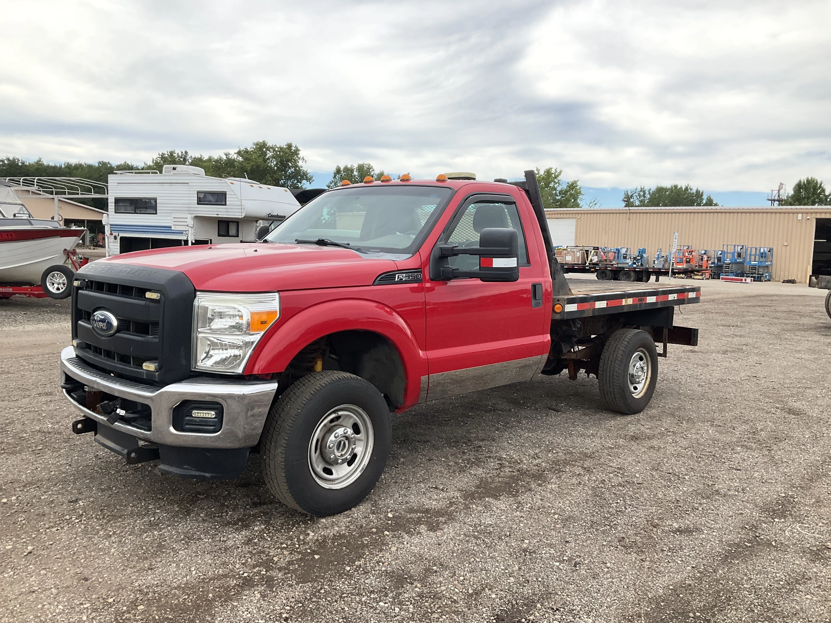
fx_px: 696
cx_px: 416
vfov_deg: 48.2
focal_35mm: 29
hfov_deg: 61.7
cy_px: 312
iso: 25
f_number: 1.8
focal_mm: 3
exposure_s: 1/997
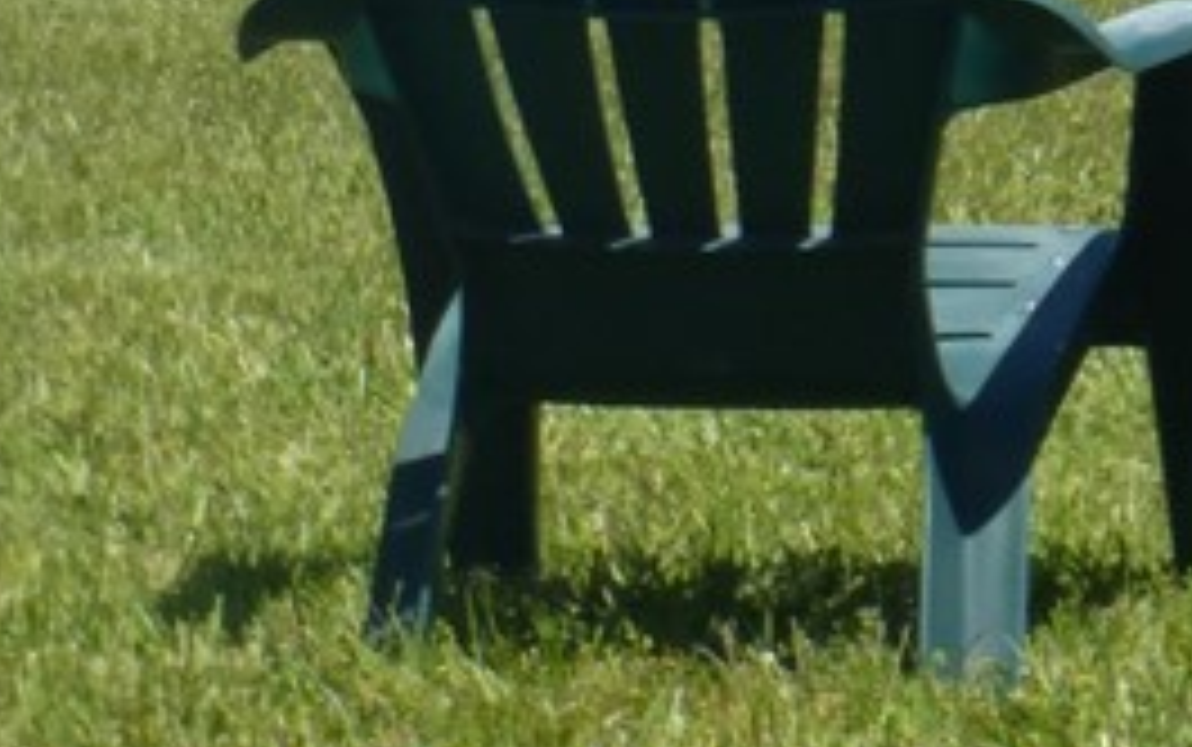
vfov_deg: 4.3
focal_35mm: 303
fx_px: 9849
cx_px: 2159
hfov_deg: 6.8
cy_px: -122
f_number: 5
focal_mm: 12.5
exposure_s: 1/640
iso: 100
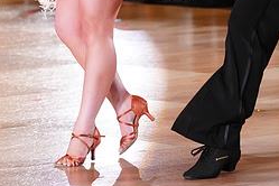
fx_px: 2348
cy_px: -68
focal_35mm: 303
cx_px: 179
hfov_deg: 6.8
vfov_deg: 4.5
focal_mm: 130
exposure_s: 1/400
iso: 3200
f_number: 4
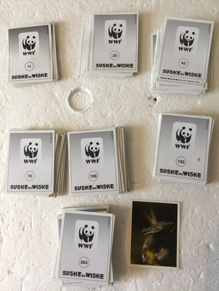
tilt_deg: -83.2
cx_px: 110
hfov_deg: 48.2
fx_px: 245
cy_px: 146
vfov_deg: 61.7
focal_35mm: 29
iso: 80
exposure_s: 1/33
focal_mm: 4.15
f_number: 2.2
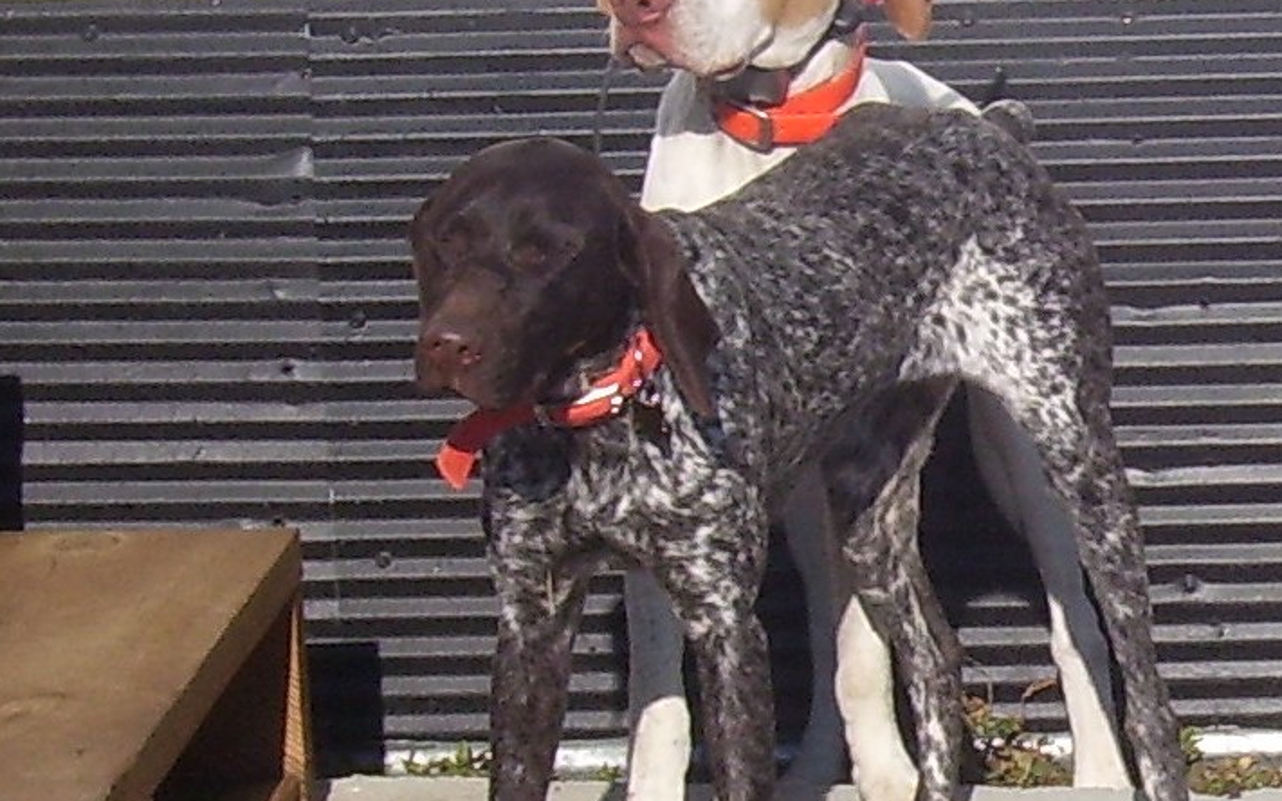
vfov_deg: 11.9
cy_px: 629
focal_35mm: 110
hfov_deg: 18.7
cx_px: 1104
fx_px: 3842
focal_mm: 8.6
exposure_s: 1/500
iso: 80
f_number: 5.6
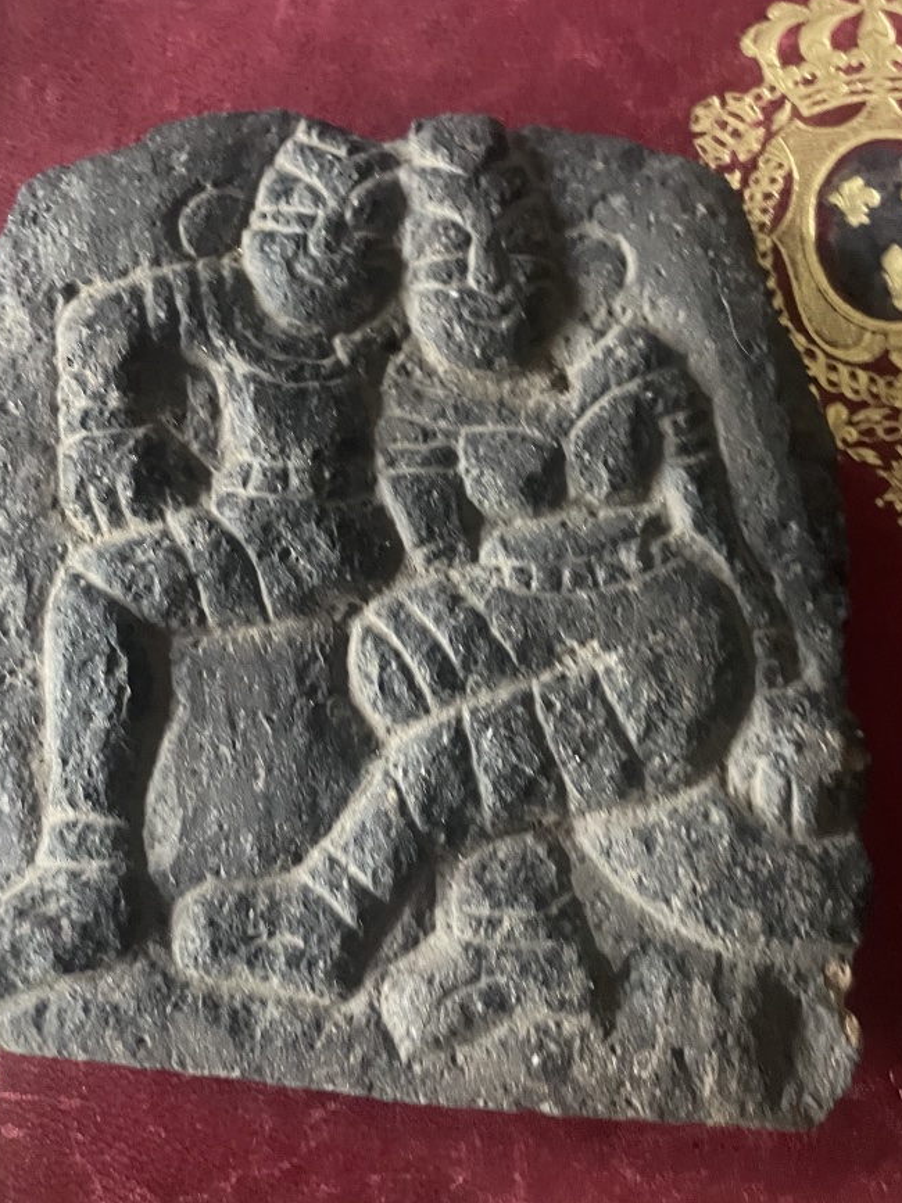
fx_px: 1251
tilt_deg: -84.0
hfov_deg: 39.6
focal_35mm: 36
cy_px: 516
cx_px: 455
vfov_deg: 51.2
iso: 800
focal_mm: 4.2
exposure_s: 1/30
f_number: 1.6
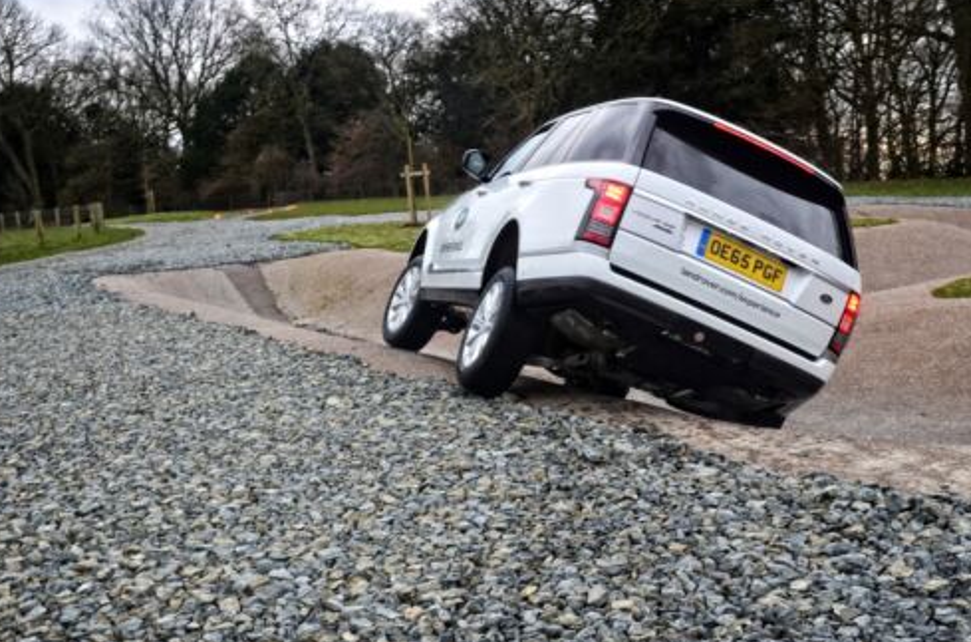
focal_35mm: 51
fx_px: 1372
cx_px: 542
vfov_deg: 26.3
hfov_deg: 38.9
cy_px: 361
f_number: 13
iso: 200
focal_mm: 26
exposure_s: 1/30
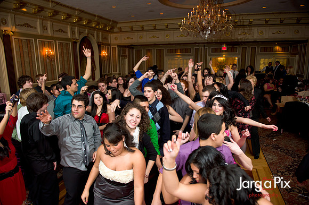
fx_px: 206
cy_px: 102
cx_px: 154
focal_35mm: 24
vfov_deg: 53.1
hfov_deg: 73.8
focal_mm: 24
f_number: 3.2
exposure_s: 1/100
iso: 1600
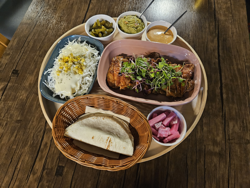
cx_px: 125
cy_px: 94
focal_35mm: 23
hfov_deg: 73.9
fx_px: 166
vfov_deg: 58.9
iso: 640
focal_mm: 5.4
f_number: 1.8
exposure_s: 1/24
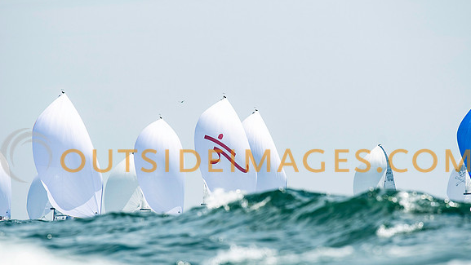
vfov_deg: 2.6
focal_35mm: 474
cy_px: 155
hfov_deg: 4.6
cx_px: 236
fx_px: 5922
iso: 200
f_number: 5.6
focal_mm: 300
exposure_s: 1/1600
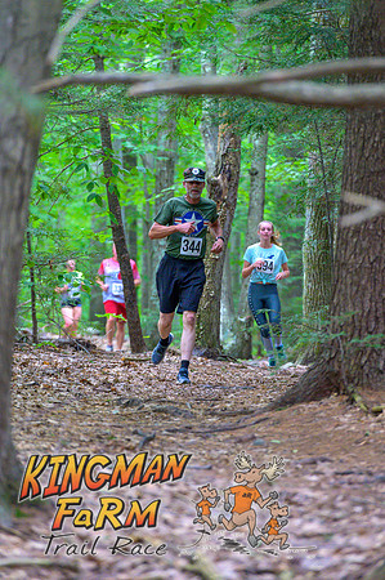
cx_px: 192
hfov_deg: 6.9
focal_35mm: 200
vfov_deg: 10.3
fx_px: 3216
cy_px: 290
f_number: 4
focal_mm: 200
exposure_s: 1/200
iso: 8000
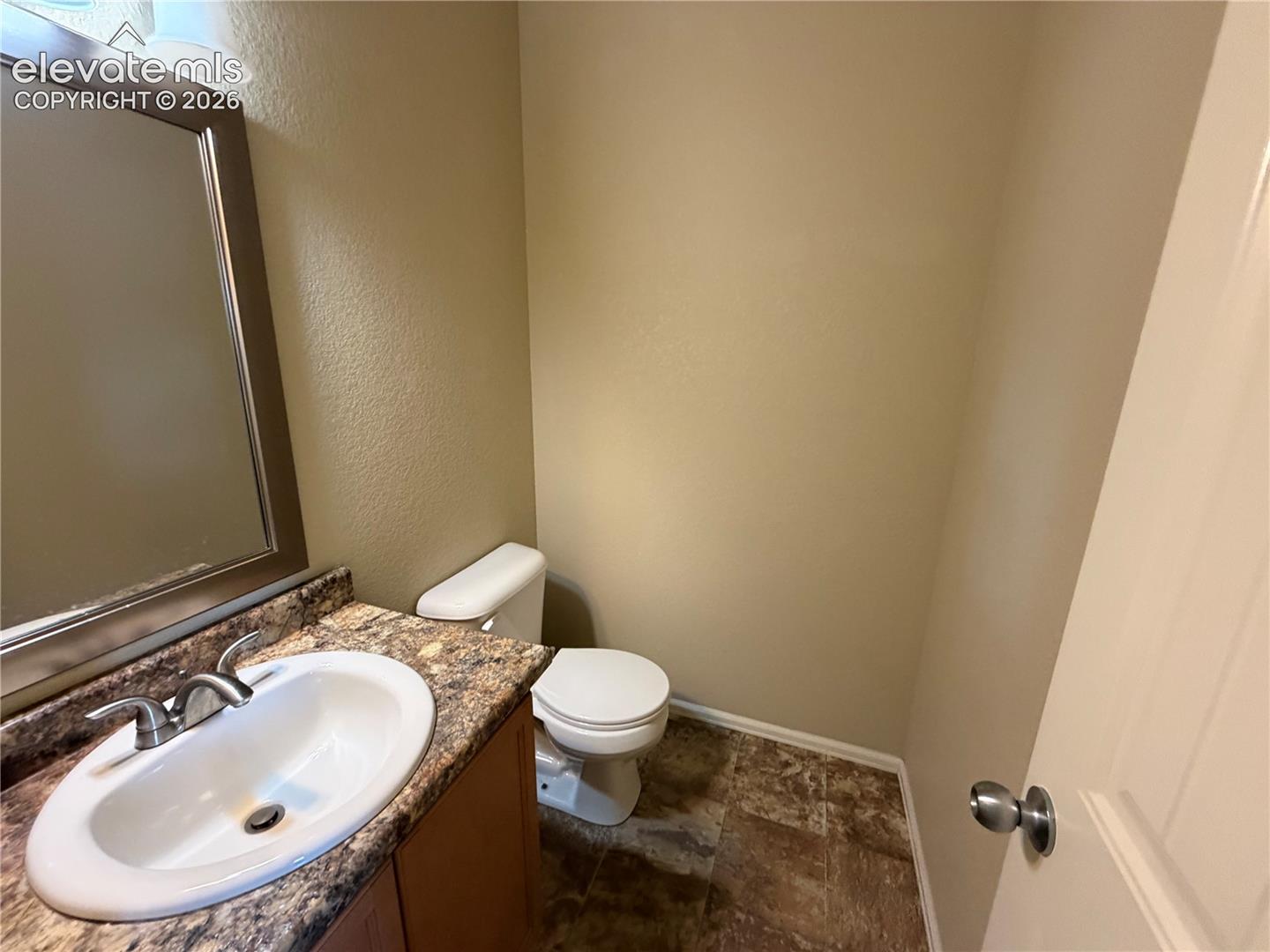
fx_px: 514
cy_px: 476
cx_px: 635
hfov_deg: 102.1
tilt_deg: -13.4
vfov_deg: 85.7
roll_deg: -1.7
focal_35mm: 14
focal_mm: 2.22
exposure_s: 1/60
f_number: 2.2
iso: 400
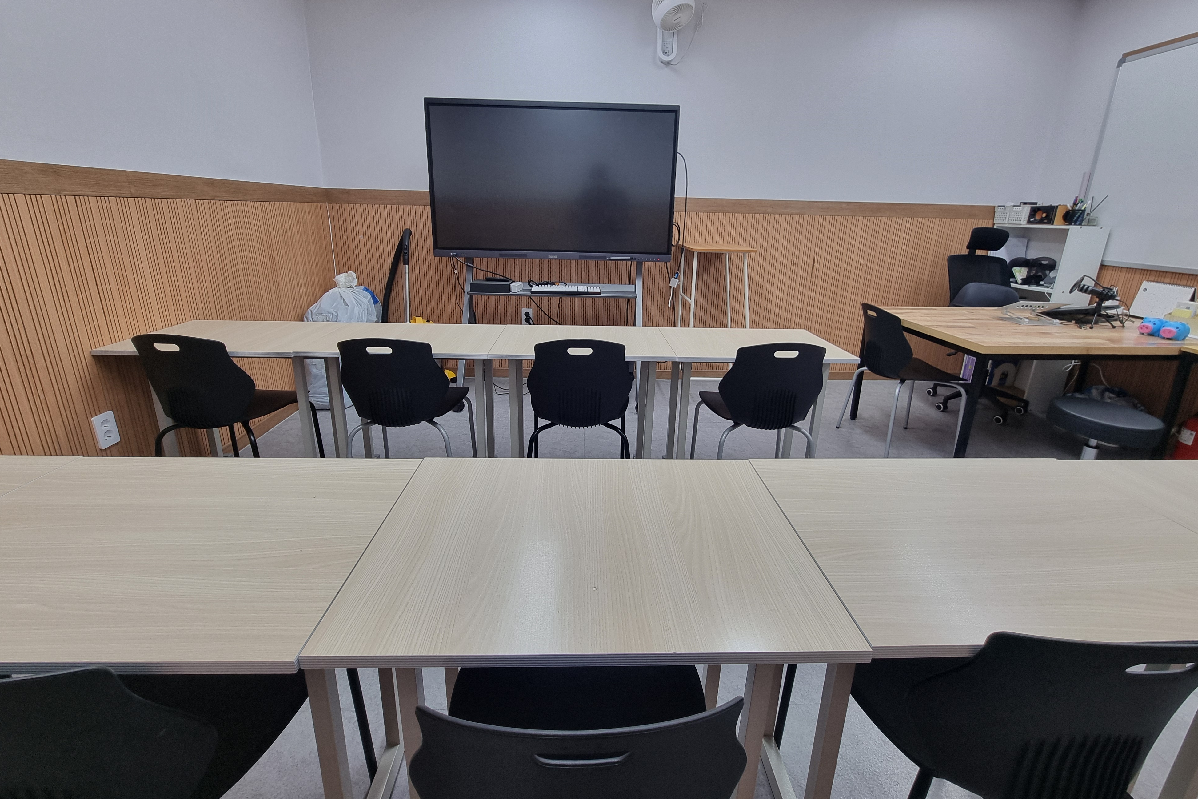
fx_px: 466
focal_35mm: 14
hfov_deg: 104.3
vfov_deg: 81.0
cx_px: 597
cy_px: 360
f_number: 2.2
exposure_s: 1/60
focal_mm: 2.2
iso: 80
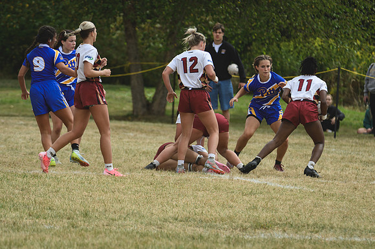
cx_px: 188
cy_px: 124
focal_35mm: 450
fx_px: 4685
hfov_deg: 4.6
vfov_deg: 3.1
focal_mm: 300
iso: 160
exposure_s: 1/1000
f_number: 5.6
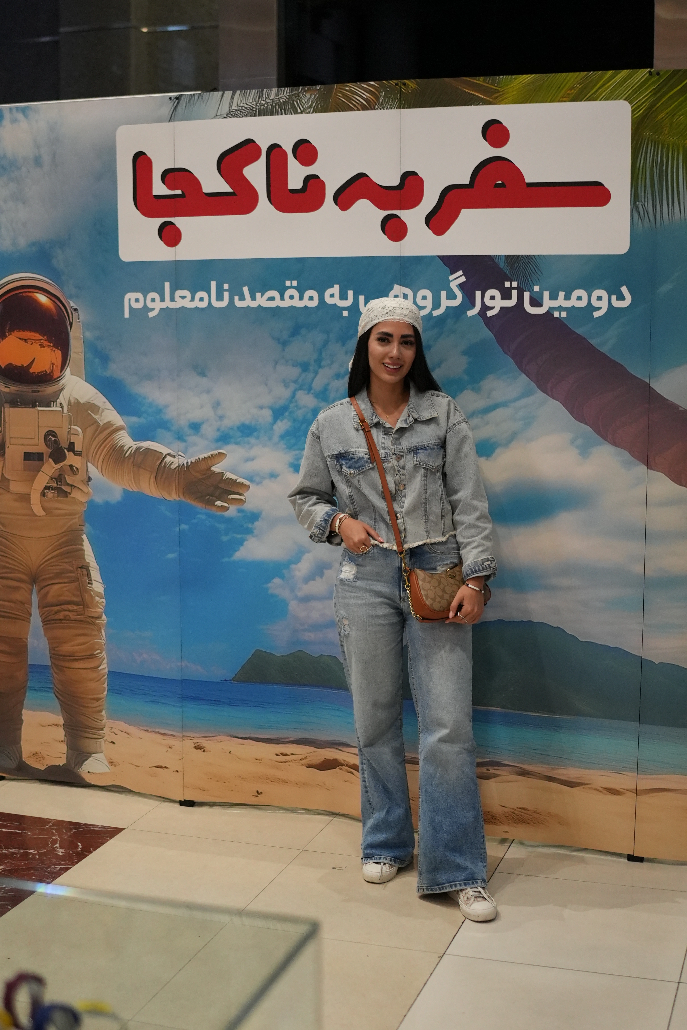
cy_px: 515
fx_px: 1488
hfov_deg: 26.0
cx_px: 344
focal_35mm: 52
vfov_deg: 38.2
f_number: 1.4
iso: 2000
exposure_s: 1/1250
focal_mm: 35
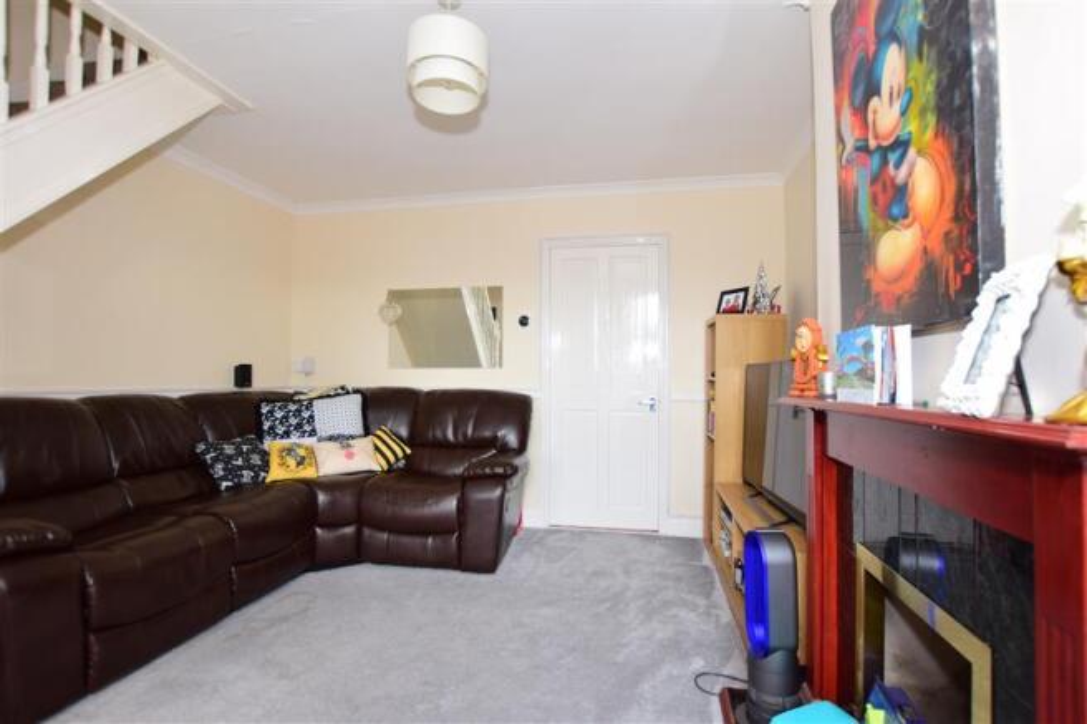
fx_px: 453
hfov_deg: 100.4
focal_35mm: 15
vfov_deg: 77.3
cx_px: 544
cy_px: 362
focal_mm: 10
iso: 400
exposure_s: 1/13
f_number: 5.6
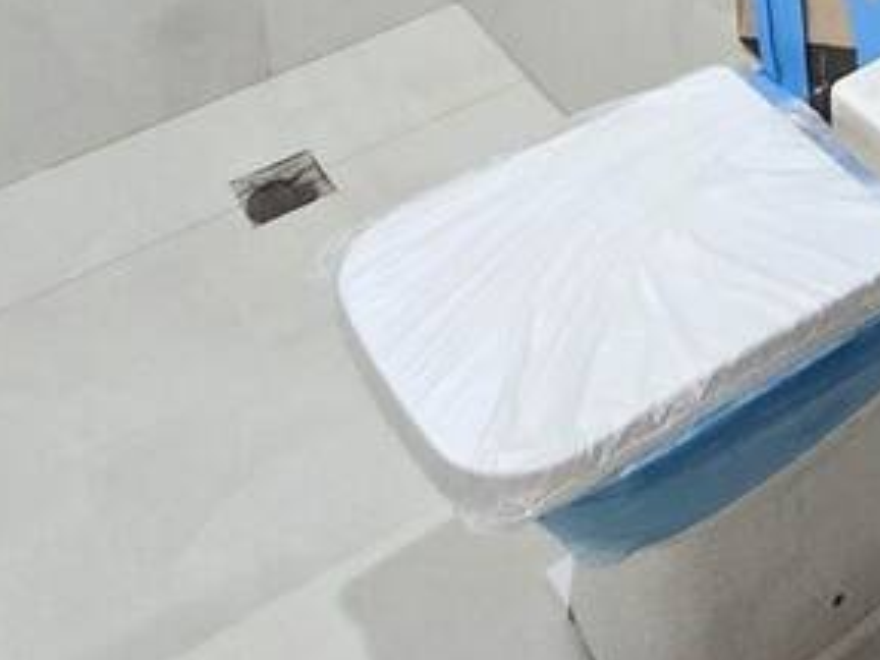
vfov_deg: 18.1
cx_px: 962
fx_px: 1652
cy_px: -516
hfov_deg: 27.4
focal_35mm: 65
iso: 400
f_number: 2.2
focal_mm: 2.2
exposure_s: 1/60
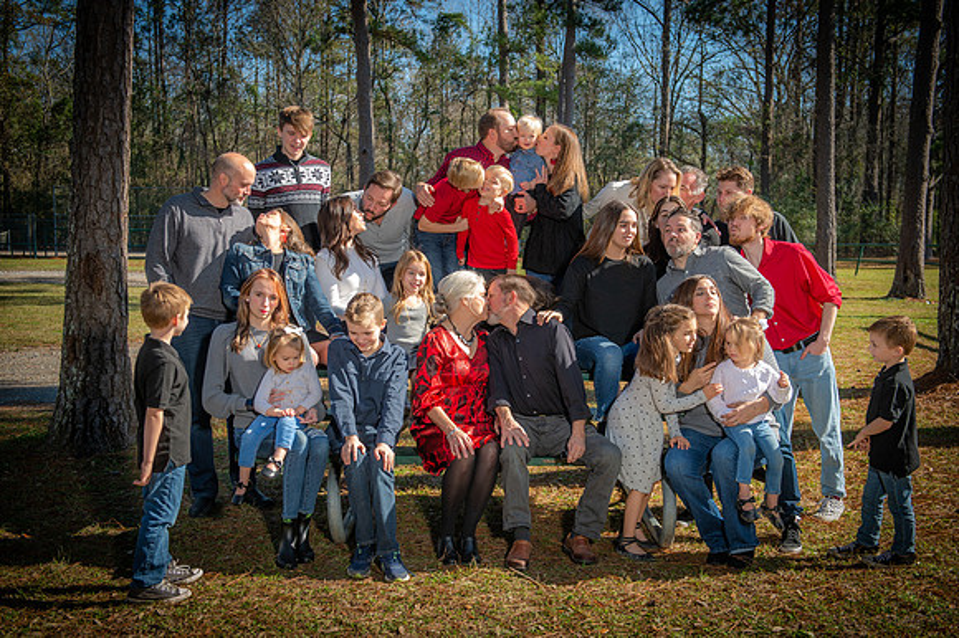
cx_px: 480
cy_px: 319
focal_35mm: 42
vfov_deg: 31.9
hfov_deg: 46.4
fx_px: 1118
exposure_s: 1/250
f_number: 5
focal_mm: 42
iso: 80
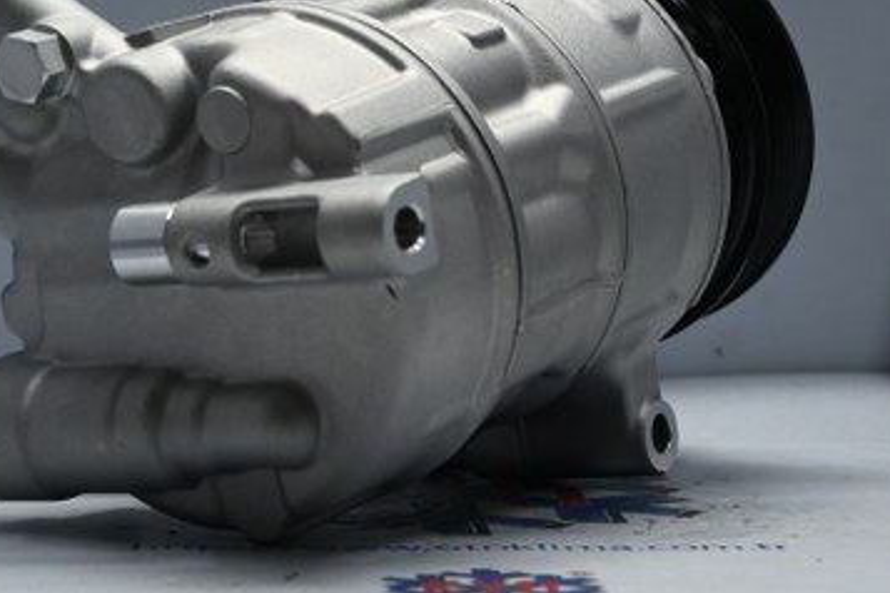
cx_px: 396
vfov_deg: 12.3
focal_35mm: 111
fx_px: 2744
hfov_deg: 18.4
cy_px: 157
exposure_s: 1/80
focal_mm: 44
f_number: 6
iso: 900
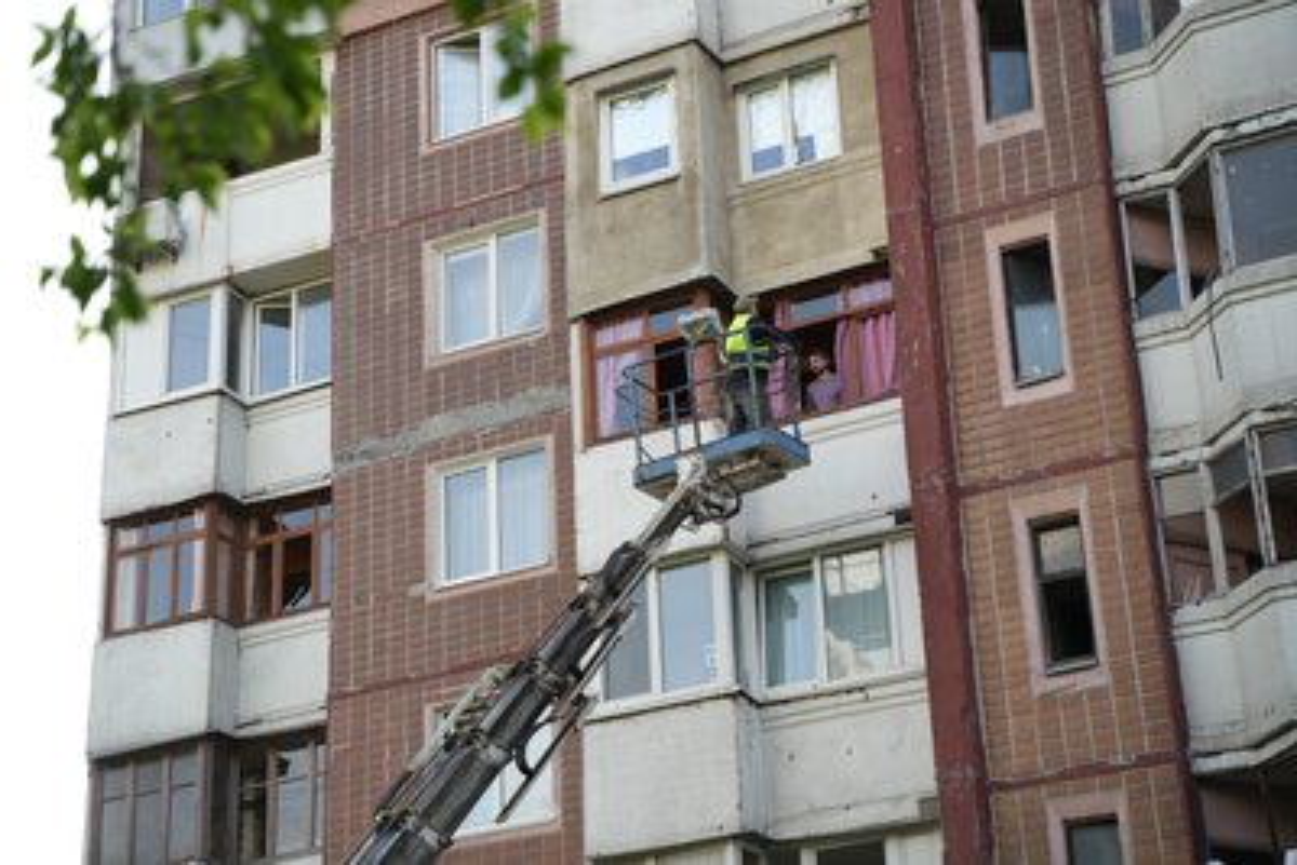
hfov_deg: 27.0
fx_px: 2703
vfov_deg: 18.2
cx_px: 648
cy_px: 432
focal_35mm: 75
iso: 100
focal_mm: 75
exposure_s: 1/160
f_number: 4
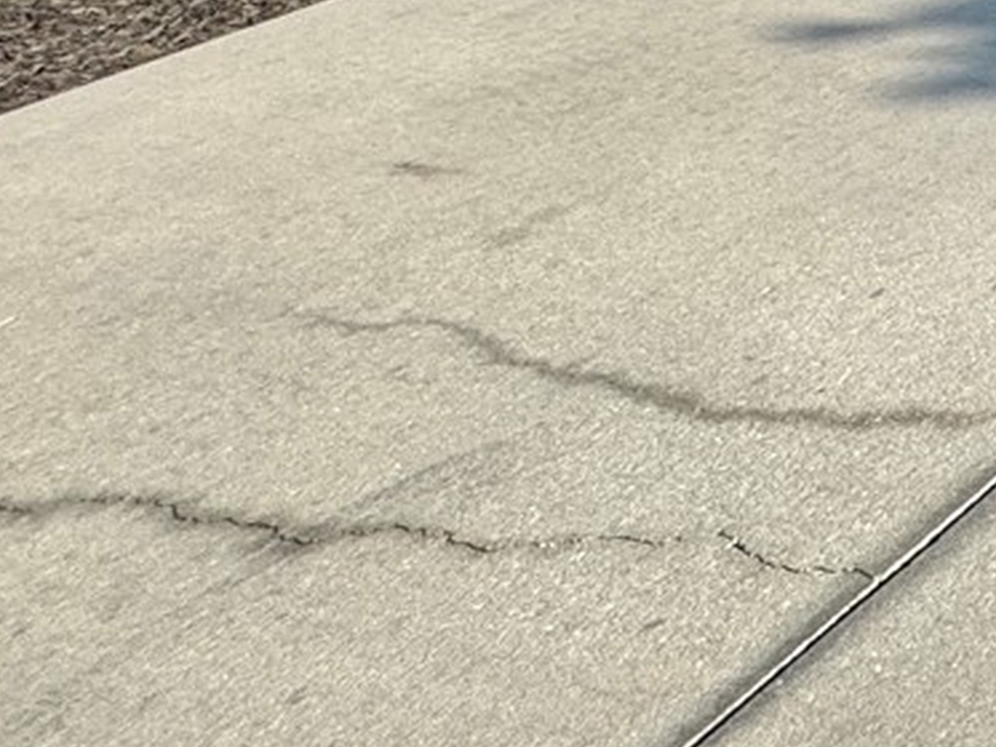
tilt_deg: -3.4
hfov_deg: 18.4
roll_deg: -0.4
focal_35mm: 60
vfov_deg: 18.1
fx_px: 1727
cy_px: -675
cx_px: 2056
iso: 50
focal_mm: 2.22
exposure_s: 1/1160
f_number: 2.2
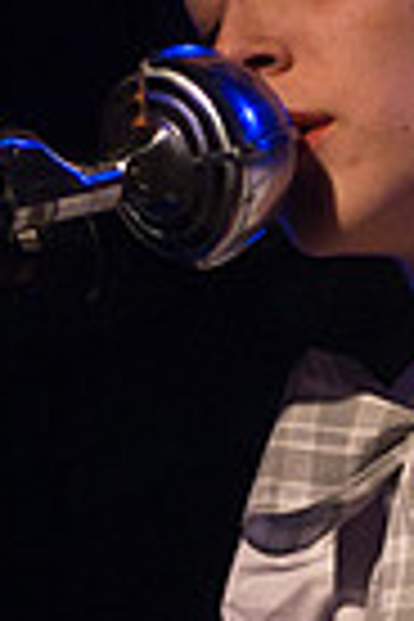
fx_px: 4899
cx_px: 326
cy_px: 652
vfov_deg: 7.2
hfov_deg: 4.8
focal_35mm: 284
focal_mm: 58
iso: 800
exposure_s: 1/25
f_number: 2.8
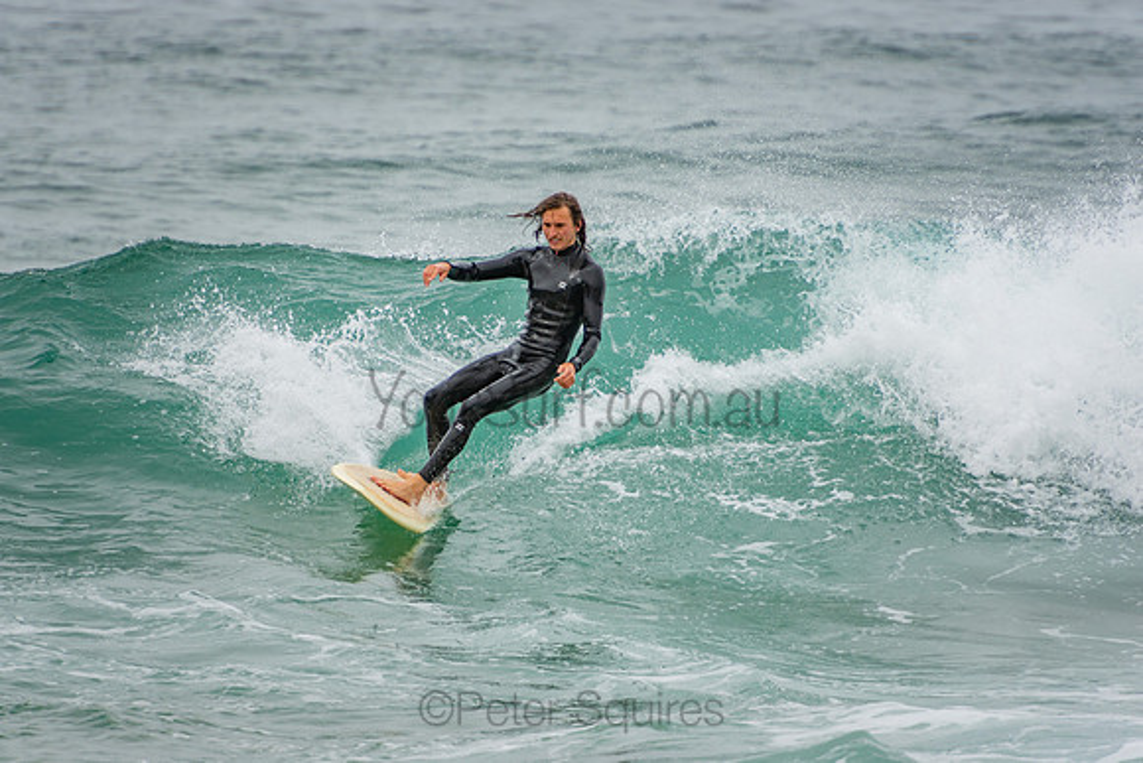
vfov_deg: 2.4
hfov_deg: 3.5
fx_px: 18577
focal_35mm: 585
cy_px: 382
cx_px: 572
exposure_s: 1/1600
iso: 250
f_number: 5.6
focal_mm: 390
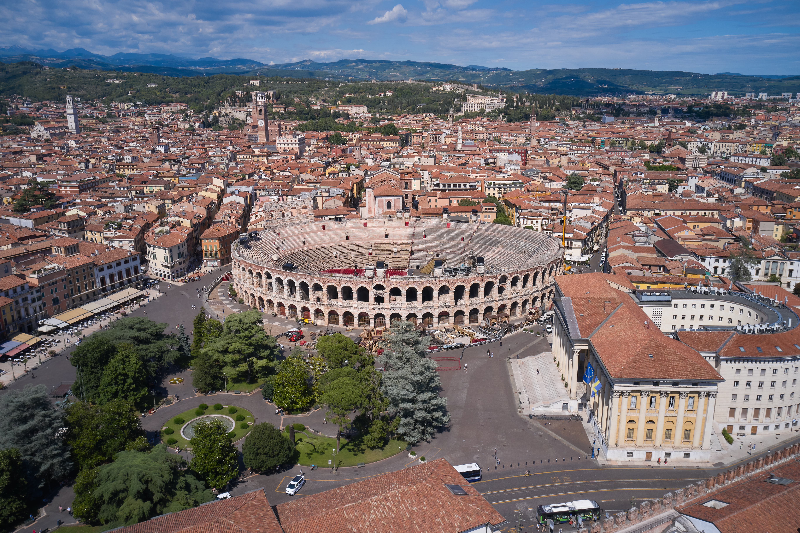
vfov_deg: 46.4
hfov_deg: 65.5
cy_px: 266
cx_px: 400
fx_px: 622
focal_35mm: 28
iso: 100
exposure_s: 1/640
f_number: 5.6
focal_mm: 10.3
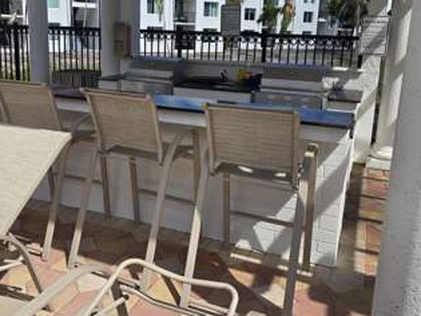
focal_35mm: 35
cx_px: 187
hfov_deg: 52.5
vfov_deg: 40.4
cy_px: 118
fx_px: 426
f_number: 1.7
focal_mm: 6.3
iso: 12
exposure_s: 1/1070
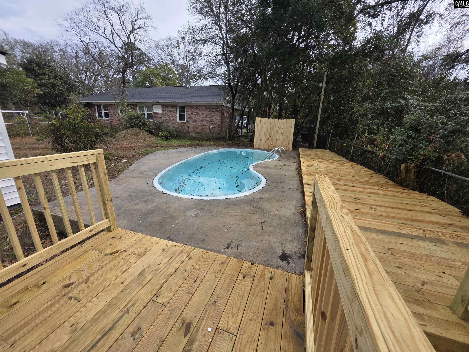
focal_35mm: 13
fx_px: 176
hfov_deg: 106.2
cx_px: 234
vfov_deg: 89.9
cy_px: 176
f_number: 1.9
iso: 80
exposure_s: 1/2000
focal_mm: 2.2
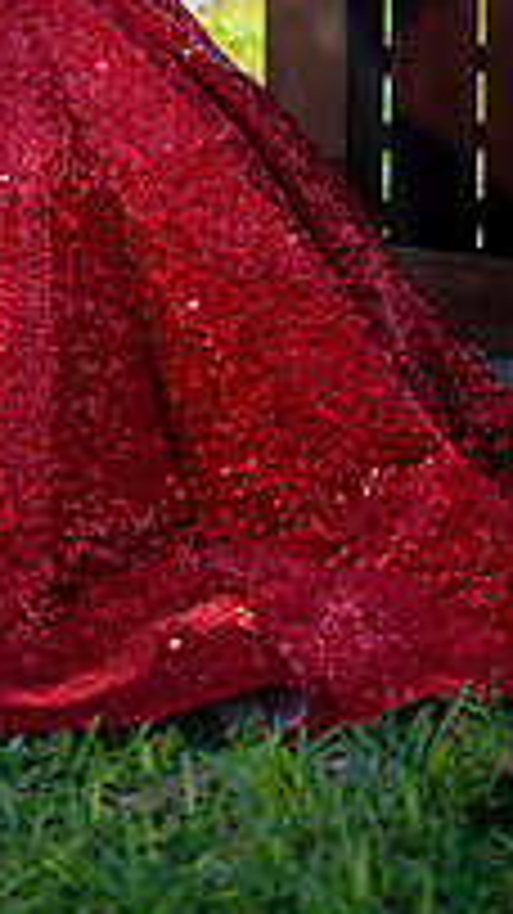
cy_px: -36
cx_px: -22
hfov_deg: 10.3
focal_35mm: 116
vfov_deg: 17.9
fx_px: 2809
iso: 250
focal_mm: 50
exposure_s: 1/3200
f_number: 1.8
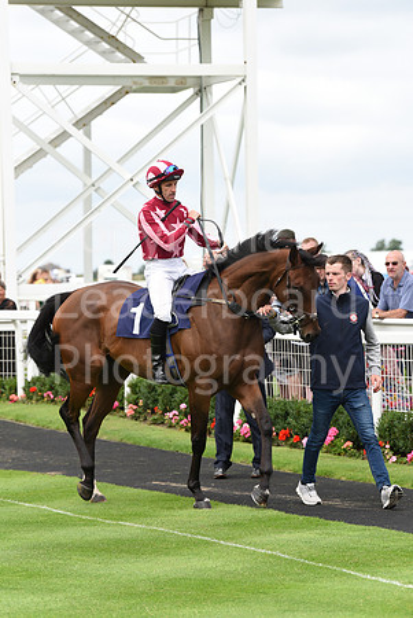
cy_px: 309
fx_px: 2747
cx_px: 206
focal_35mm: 160
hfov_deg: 8.6
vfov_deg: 12.8
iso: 640
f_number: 5.6
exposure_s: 1/1250
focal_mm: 160
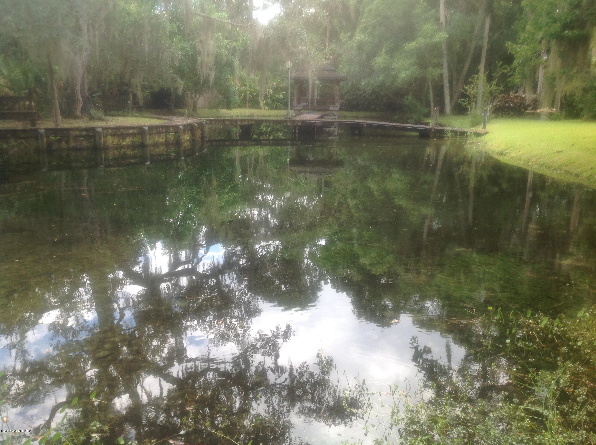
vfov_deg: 40.6
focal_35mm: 35
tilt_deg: -9.1
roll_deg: -1.0
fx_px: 602
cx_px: 298
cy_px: 222
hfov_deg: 52.7
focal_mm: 4.28
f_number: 2.4
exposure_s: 1/355
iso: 50
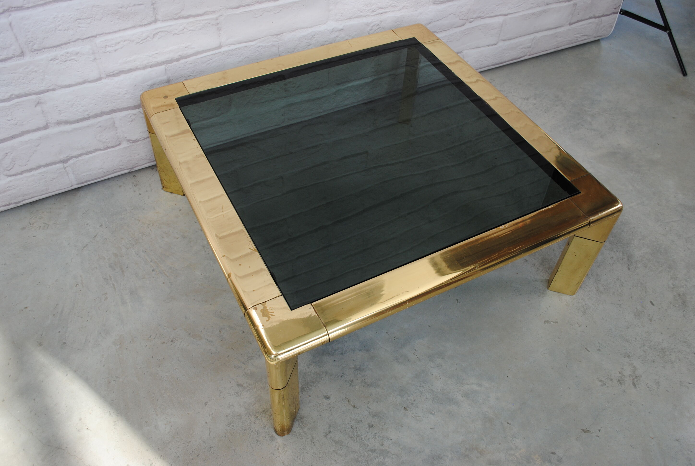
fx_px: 580
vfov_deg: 43.8
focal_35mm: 30
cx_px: 348
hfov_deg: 61.8
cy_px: 233
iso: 200
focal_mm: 20
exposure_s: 1/125
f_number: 5.6
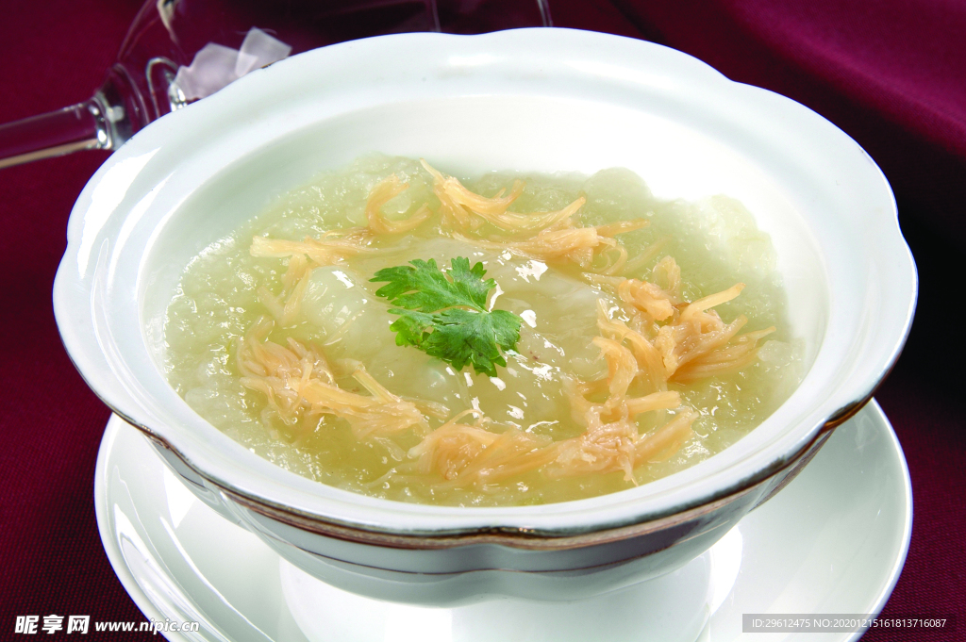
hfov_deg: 24.2
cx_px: 483
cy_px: 321
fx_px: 2252
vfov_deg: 16.2
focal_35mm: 84
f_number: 18
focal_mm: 56
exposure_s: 1/200
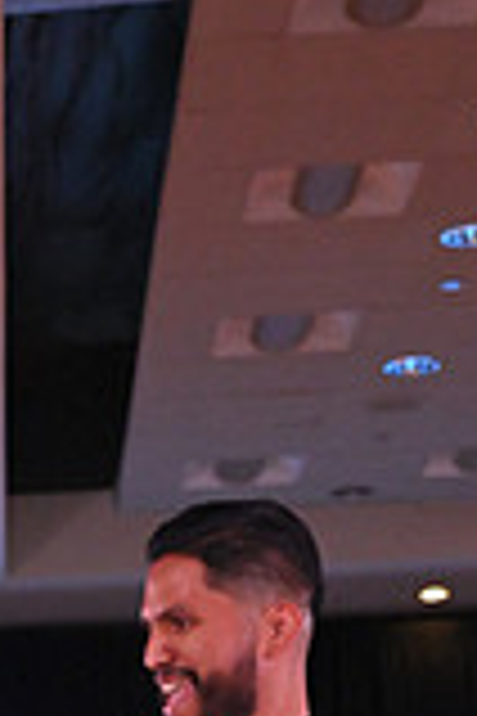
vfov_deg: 13.2
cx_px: -38
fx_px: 2902
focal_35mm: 146
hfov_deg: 9.3
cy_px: 1117
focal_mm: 40
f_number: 6.3
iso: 3200
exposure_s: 1/320
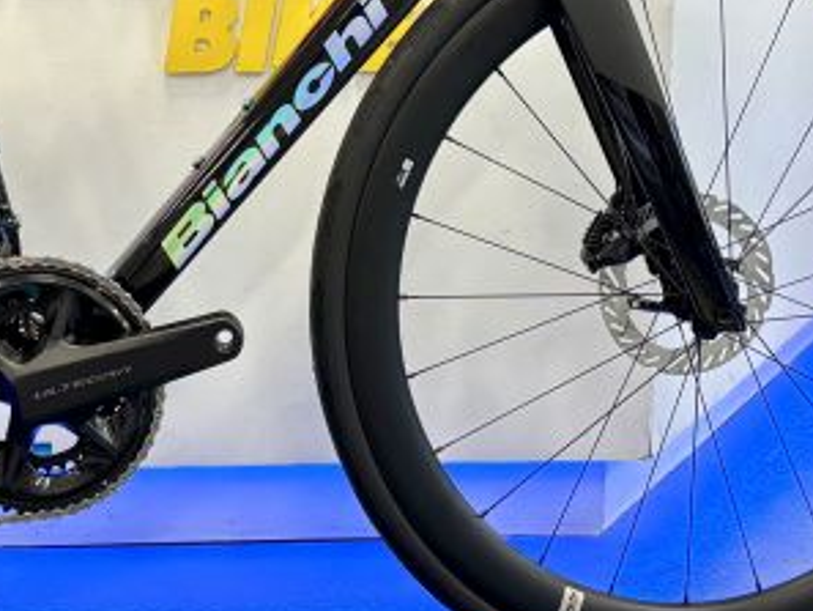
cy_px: 285
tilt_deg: -11.5
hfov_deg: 27.4
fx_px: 1645
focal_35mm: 70
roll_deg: +0.4
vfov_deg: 21.0
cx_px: 200
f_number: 1.6
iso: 125
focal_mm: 5.96
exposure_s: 1/50
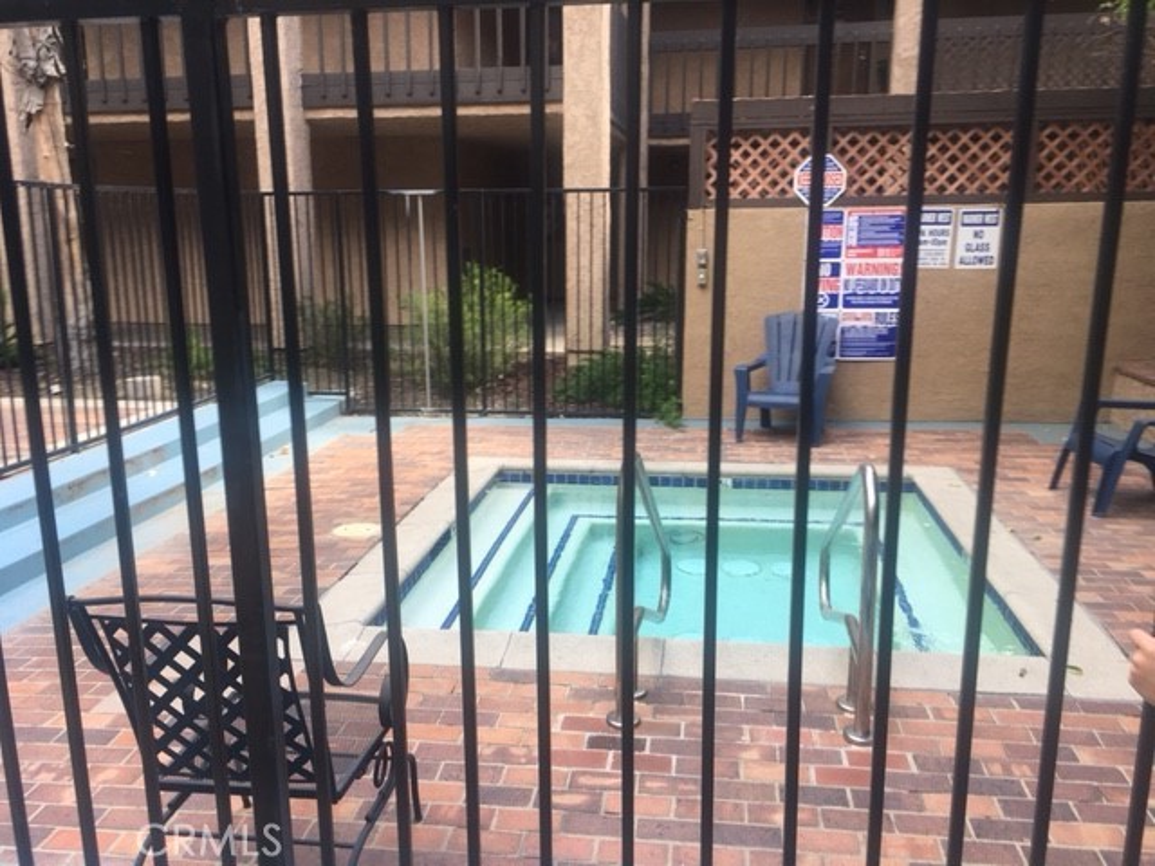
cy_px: 433
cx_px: 578
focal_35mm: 29
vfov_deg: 48.2
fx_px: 968
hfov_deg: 61.7
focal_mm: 4.15
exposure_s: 1/125
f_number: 2.2
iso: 25
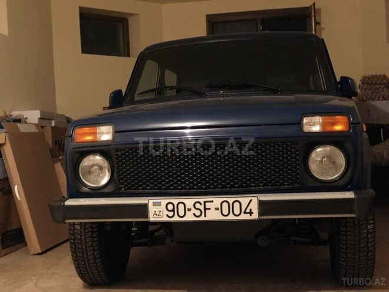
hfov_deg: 36.8
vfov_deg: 28.0
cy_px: 146
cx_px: 194
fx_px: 584
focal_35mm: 52
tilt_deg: -0.6
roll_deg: +3.1
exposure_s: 1/9
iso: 160
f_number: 2.4
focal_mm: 6
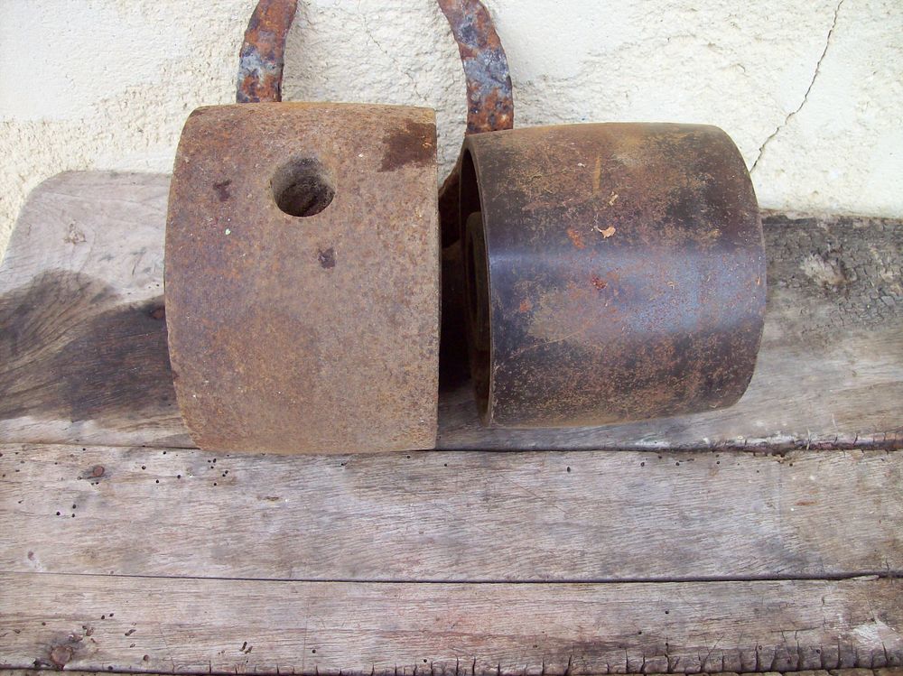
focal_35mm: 36
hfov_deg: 51.4
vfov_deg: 39.6
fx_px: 939
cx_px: 452
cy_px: 338
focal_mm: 6
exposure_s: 1/137
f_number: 2.7
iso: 80
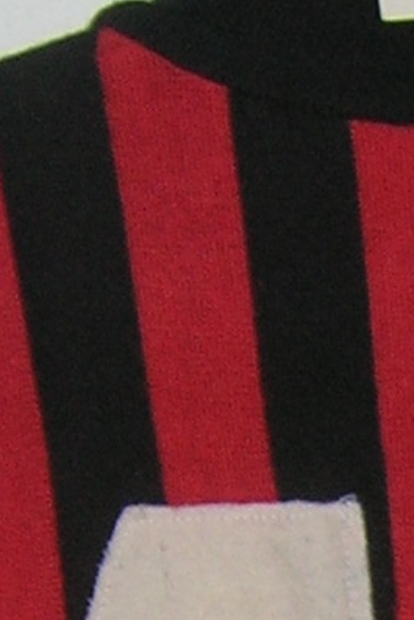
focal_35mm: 231
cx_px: 548
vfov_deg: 8.3
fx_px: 3981
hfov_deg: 5.9
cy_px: 1387
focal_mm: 5.7
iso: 50
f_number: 2.9
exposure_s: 1/60.1
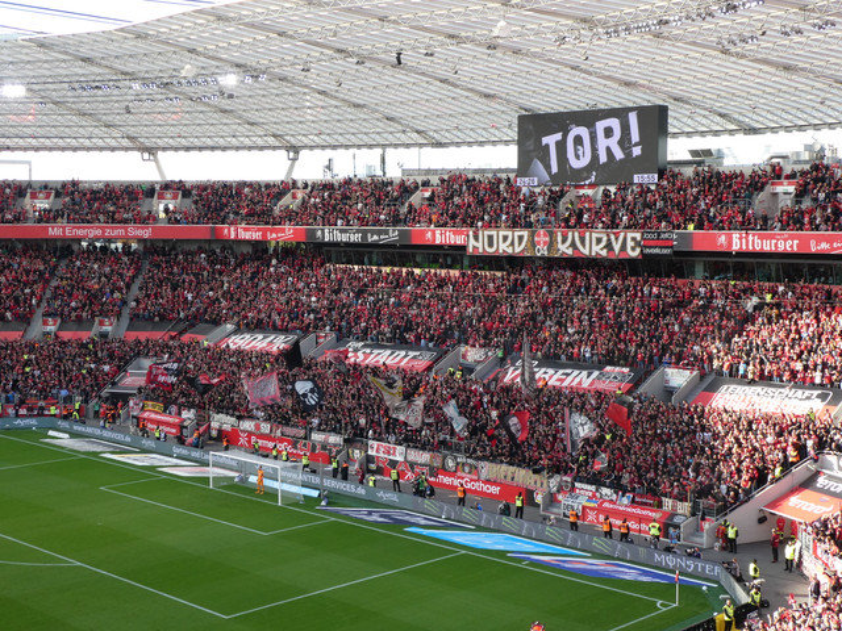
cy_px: 316
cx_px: 421
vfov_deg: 29.1
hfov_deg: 38.2
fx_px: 1216
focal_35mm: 50
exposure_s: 1/125
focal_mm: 9
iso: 80
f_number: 4.1
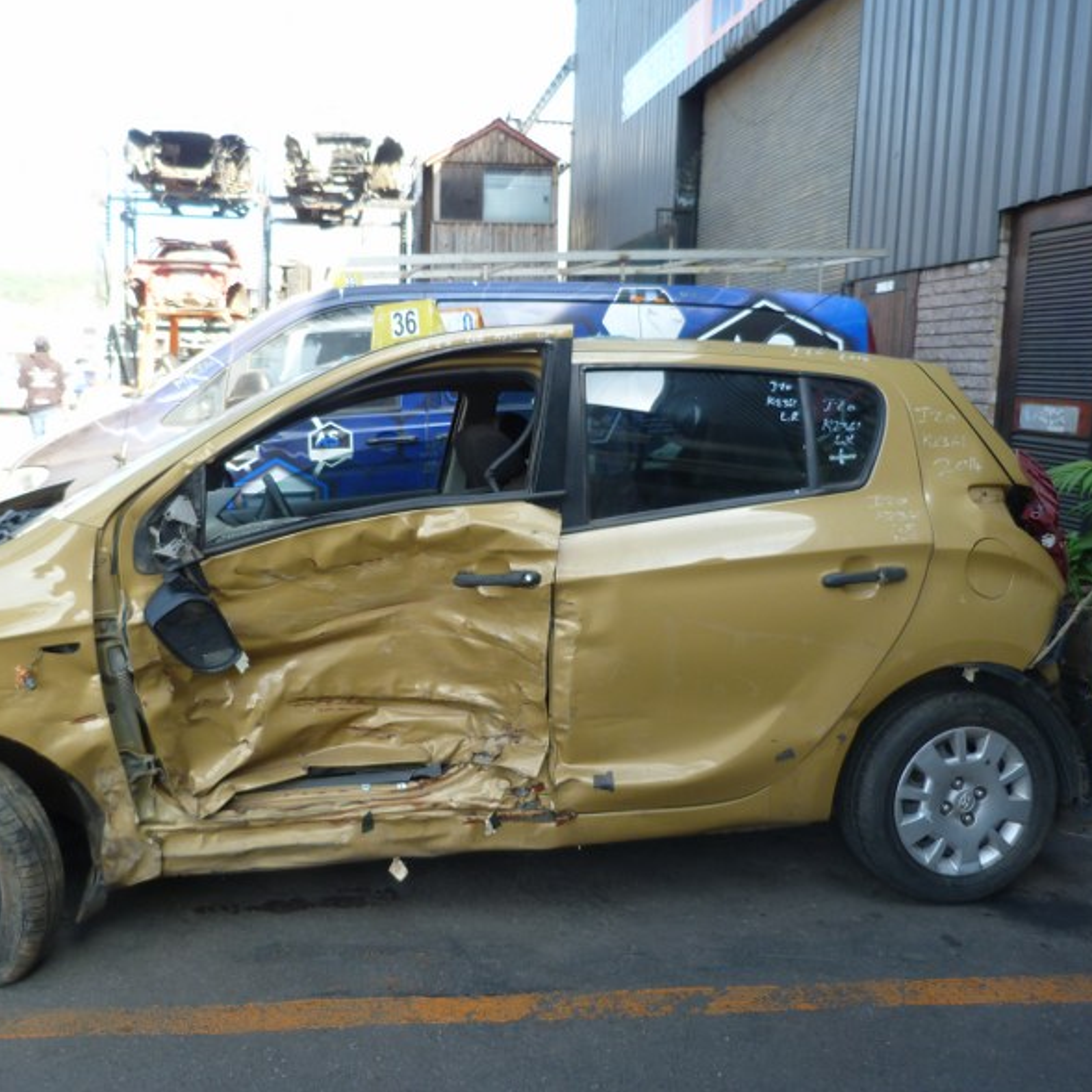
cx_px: 460
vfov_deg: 54.0
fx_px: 1071
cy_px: 538
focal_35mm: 30
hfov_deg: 53.8
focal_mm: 4.5
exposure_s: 1/80
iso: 80
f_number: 2.8
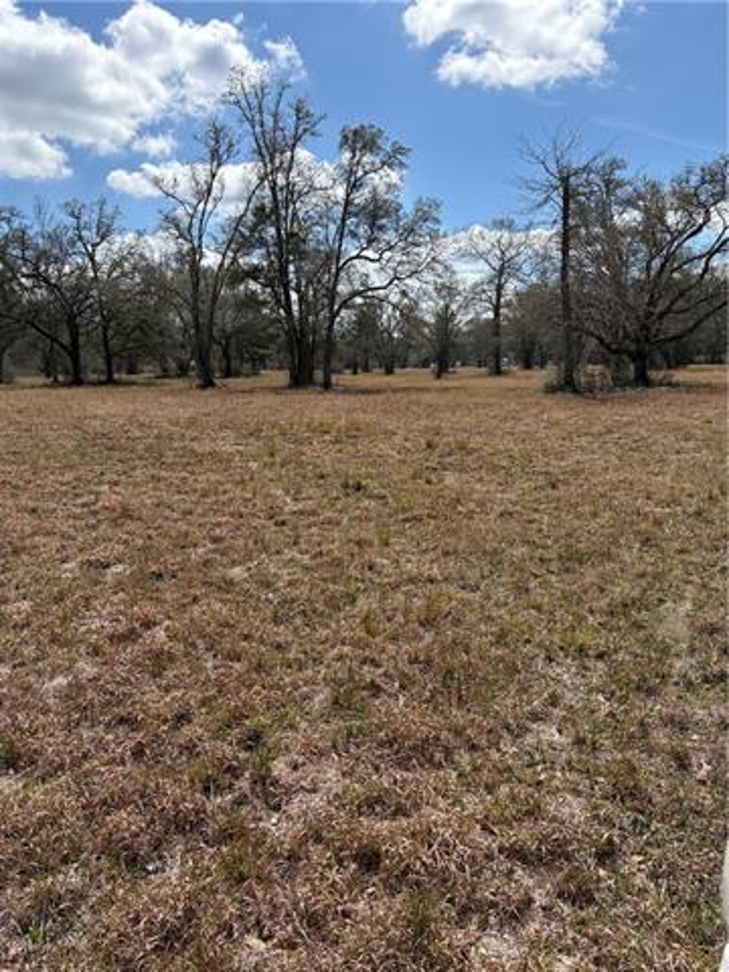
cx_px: 364
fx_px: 730
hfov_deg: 53.1
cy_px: 486
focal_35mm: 26
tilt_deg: -8.9
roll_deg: -0.4
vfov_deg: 67.3
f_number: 1.6
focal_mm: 5.96
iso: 64
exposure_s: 1/5348
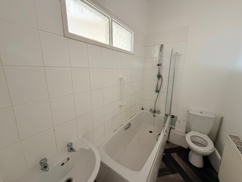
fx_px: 98
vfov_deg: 85.7
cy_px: 91
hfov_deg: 102.1
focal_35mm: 14
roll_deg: +0.3
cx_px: 121
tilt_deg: -12.1
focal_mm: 2.22
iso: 800
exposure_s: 1/60
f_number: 2.2
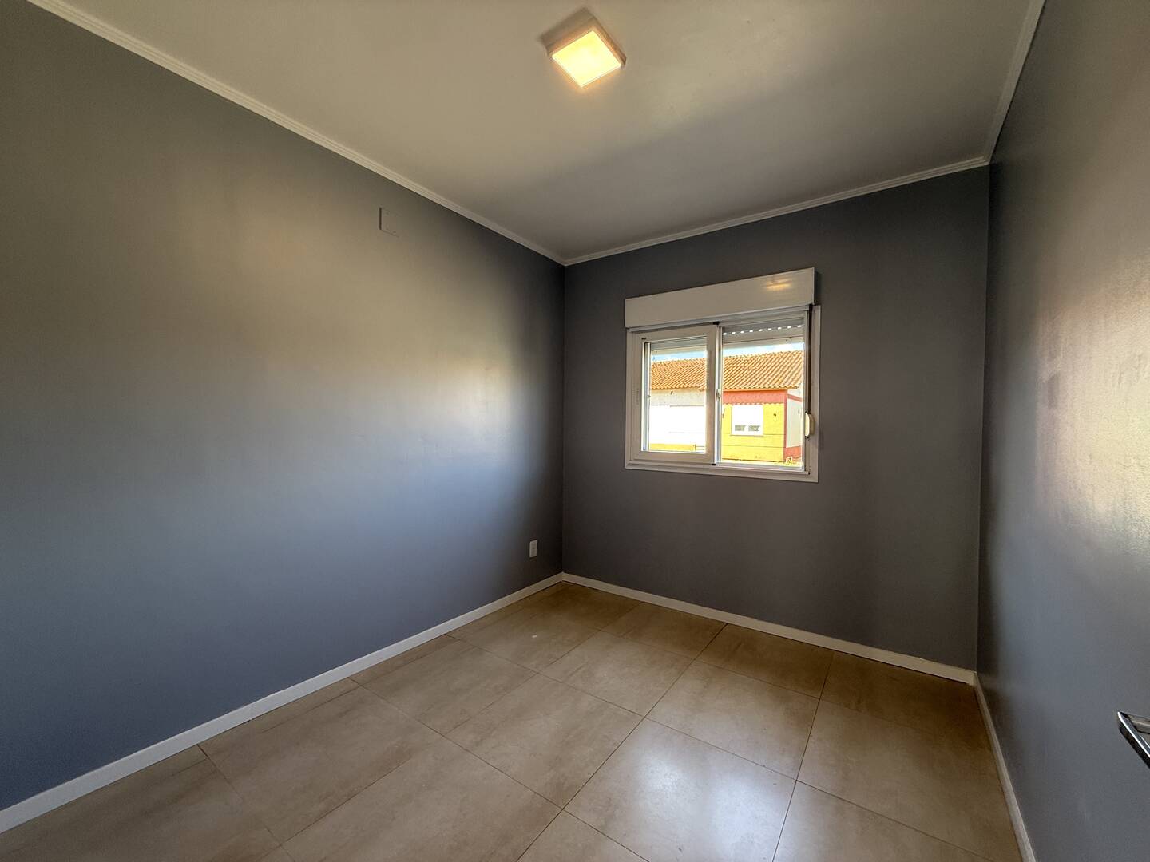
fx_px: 465
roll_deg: -2.1
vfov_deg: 85.7
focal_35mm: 14
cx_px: 575
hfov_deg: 102.1
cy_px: 431
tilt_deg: -0.5
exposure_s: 1/99
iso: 125
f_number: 2.2
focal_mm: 2.22
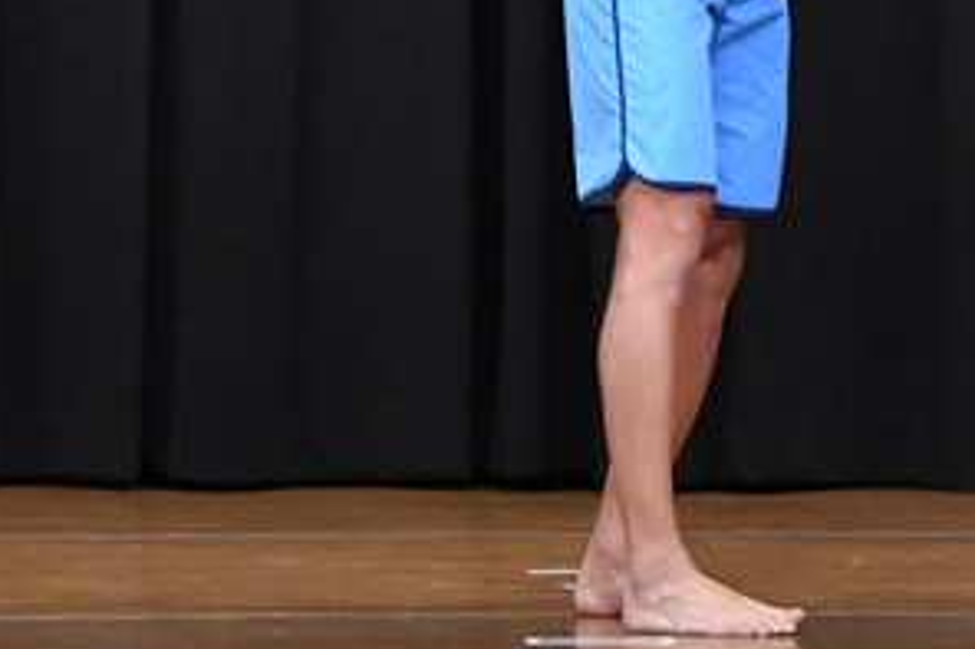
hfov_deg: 3.9
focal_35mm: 529
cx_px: 575
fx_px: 14319
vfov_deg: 2.6
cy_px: -82
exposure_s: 1/400
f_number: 5.6
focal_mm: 135
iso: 8000
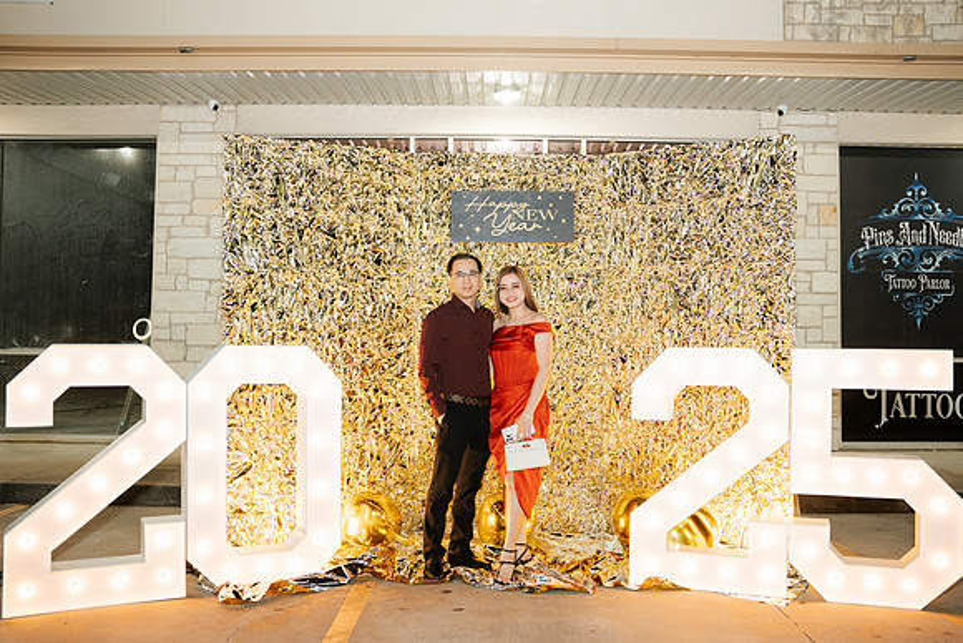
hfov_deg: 56.1
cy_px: 322
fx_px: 904
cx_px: 496
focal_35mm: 34
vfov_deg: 39.1
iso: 1000
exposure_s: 1/160
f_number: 2.8
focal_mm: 31.7
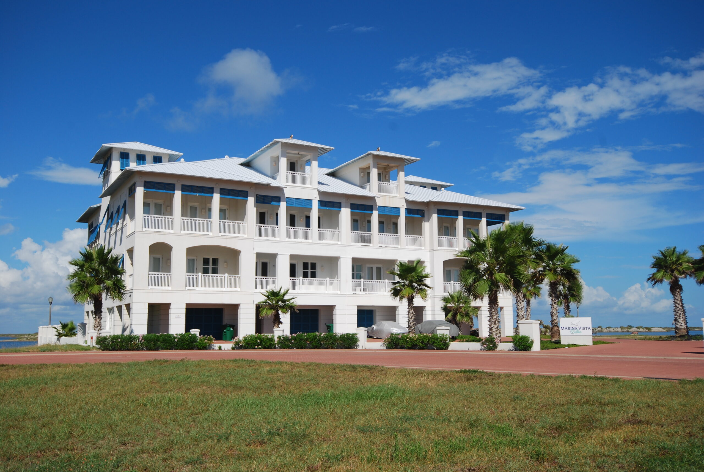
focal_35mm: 36
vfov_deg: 37.0
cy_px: 236
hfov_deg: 53.1
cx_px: 352
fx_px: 705
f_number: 9
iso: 100
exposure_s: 1/320
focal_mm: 24
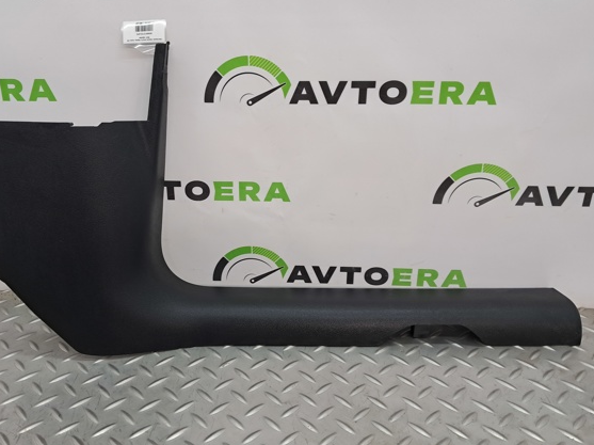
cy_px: 199
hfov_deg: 58.3
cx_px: 269
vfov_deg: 45.3
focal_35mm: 31
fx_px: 532
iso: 64
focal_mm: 4
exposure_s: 1/50
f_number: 1.8
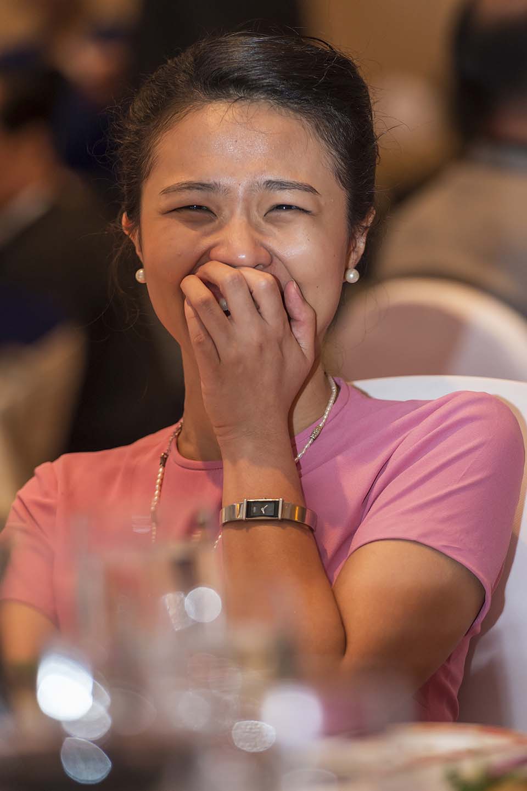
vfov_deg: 10.3
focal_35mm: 200
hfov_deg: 6.9
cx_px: 264
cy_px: 396
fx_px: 4396
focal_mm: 200
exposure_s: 1/125
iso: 1600
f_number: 5.6
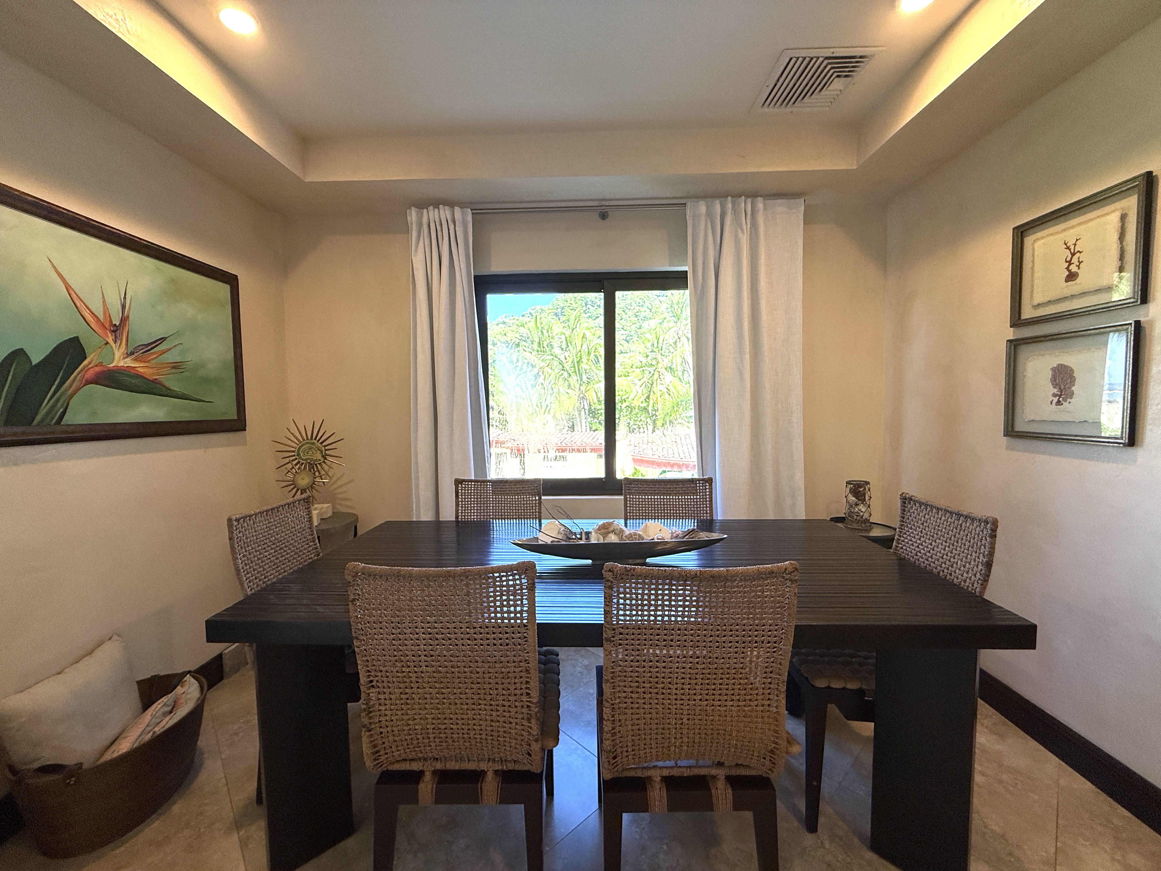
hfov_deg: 102.1
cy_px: 436
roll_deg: +0.5
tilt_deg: -2.9
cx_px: 580
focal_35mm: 14
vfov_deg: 85.7
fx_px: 470
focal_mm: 2.22
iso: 100
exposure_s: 1/120
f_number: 2.2
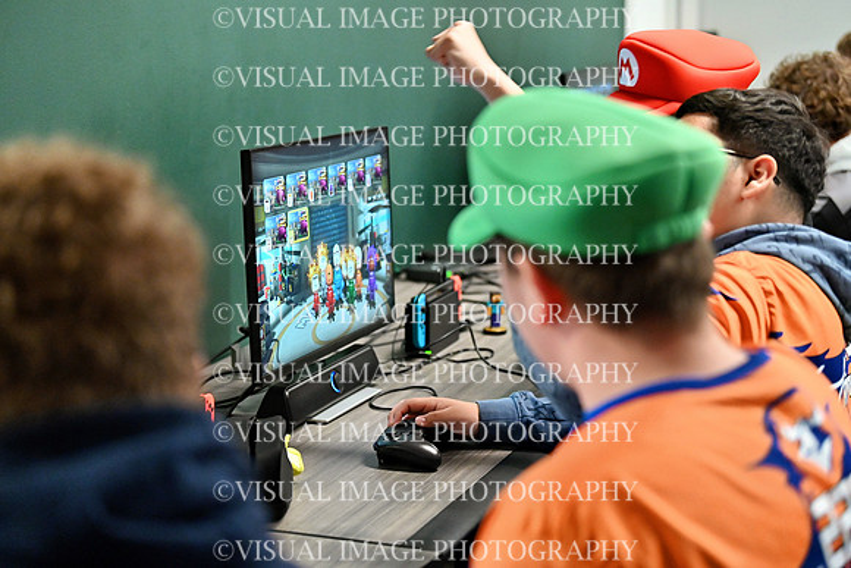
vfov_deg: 19.5
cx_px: 426
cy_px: 284
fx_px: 1655
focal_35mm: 70
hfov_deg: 28.8
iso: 6400
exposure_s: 1/160
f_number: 2.8
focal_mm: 70
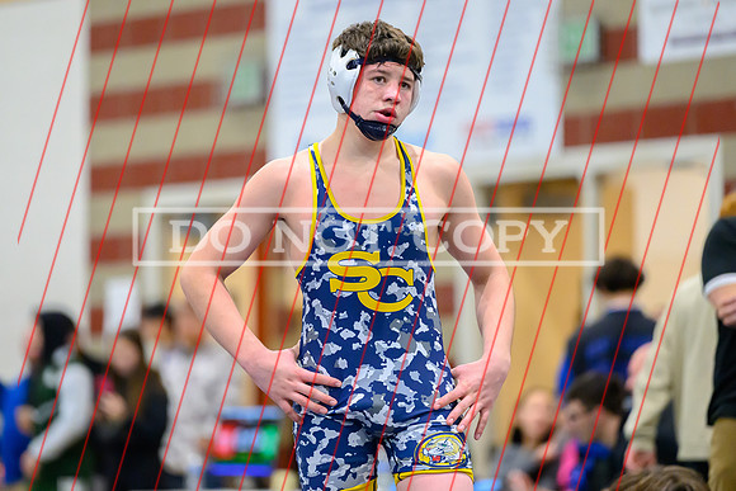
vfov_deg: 5.9
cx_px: 349
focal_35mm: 234
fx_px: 4793
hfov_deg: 8.8
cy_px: 213
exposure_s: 1/640
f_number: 2.8
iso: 8000
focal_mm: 200
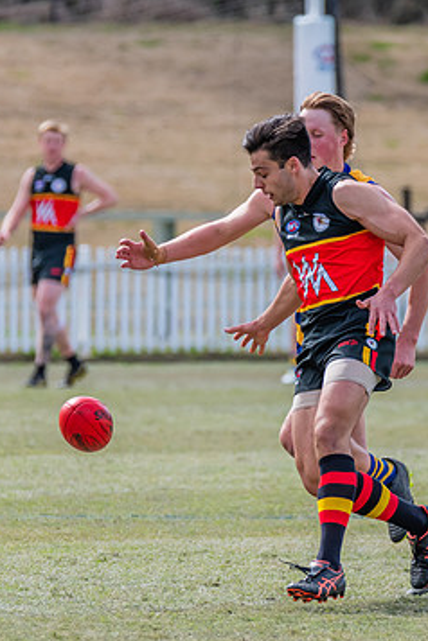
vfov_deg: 2.8
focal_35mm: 734
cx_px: 224
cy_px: 344
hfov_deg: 1.9
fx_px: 13089
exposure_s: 1/1600
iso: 800
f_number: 8
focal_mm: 380
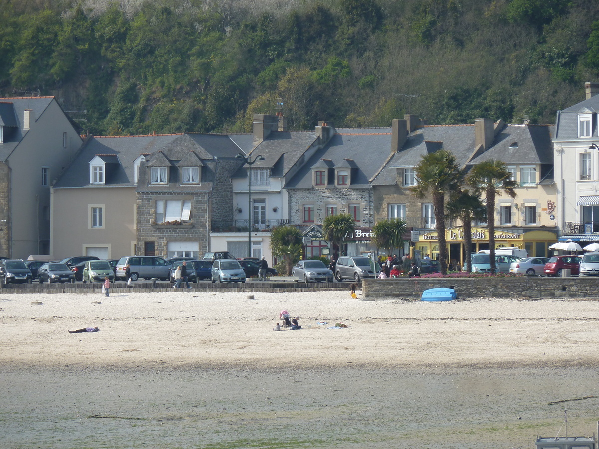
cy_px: 224
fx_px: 3893
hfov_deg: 8.8
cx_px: 300
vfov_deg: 6.6
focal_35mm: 225
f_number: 4.6
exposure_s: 1/400
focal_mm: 37
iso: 80
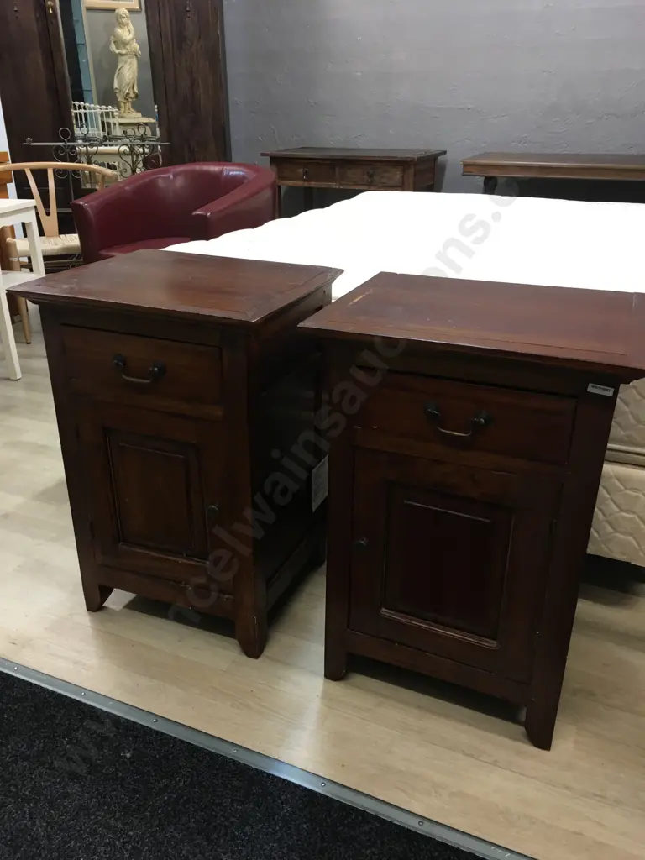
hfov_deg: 48.2
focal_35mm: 29
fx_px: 720
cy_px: 430
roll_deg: -1.6
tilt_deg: -22.5
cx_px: 322
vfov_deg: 61.7
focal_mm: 4.15
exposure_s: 1/17
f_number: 2.2
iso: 50
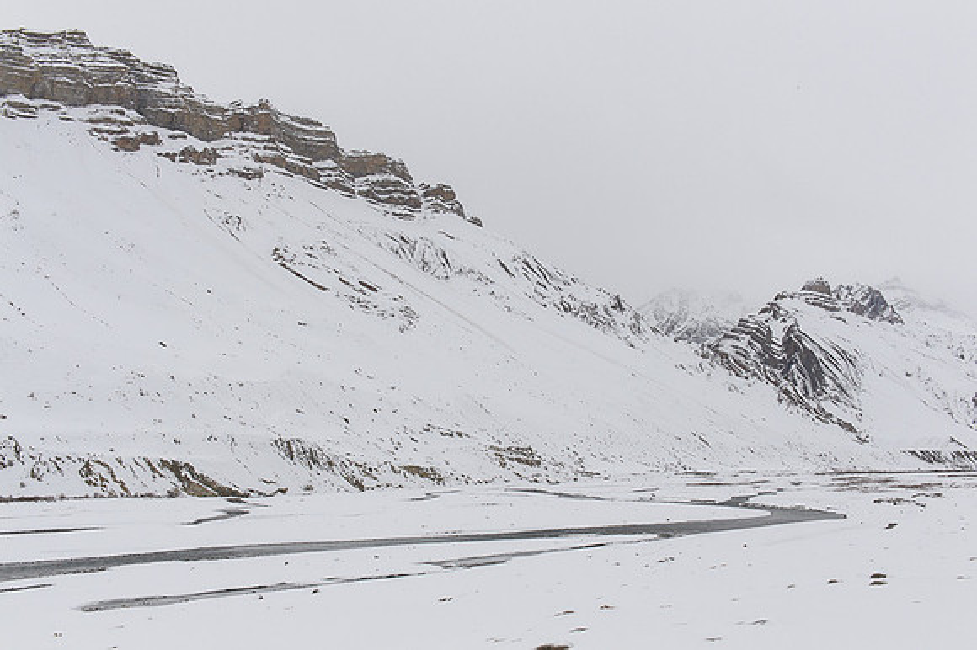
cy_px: 325
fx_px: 949
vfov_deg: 37.8
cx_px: 488
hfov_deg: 54.5
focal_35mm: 35
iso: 720
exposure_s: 1/2000
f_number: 14
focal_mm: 35
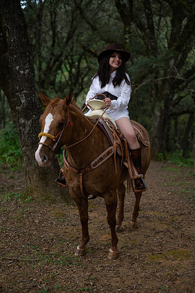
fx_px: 406
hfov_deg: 27.0
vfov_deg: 39.6
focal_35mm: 50
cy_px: 146
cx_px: 98
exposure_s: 1/1250
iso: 400
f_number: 2.8
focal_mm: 50
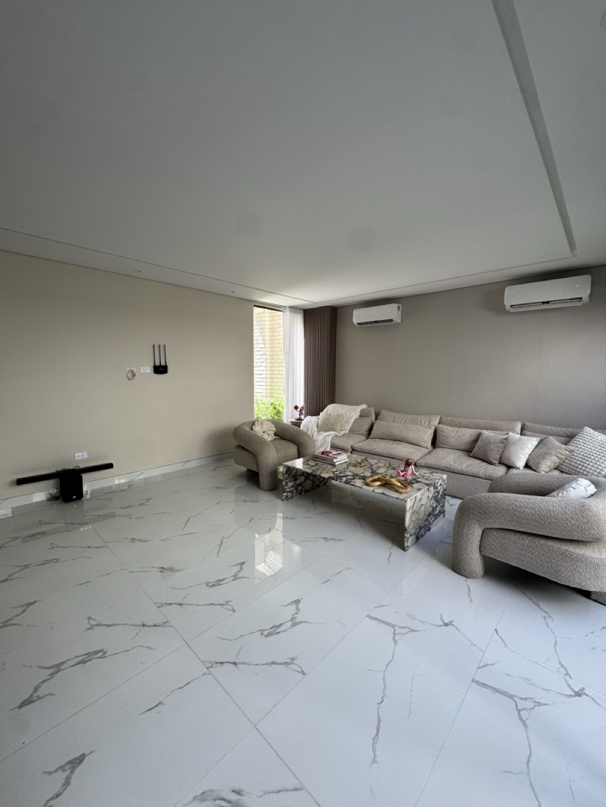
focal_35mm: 14
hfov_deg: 85.7
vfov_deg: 102.1
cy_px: 404
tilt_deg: -5.7
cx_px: 303
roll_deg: +0.1
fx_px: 327
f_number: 2.2
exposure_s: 1/99
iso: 64
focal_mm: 2.22
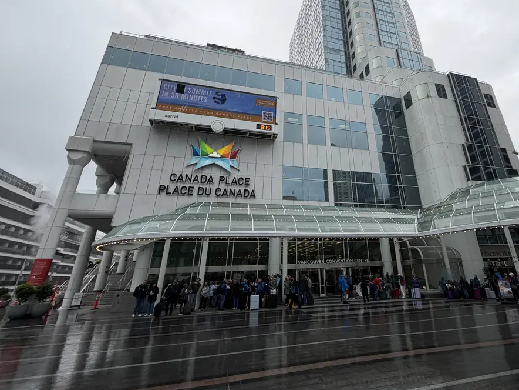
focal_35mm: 19
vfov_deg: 67.7
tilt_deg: +30.1
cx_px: 322
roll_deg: +1.9
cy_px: 148
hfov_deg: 83.2
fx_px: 285
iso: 64
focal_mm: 2.22
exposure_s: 1/502
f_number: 2.2
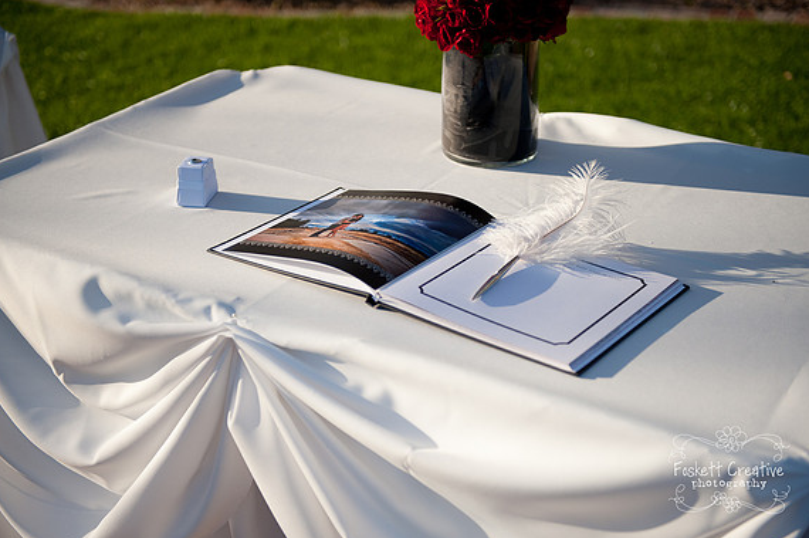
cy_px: 273
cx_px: 409
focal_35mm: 59
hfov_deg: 34.0
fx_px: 1325
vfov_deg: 23.0
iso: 640
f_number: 2.8
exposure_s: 1/8000
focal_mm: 58
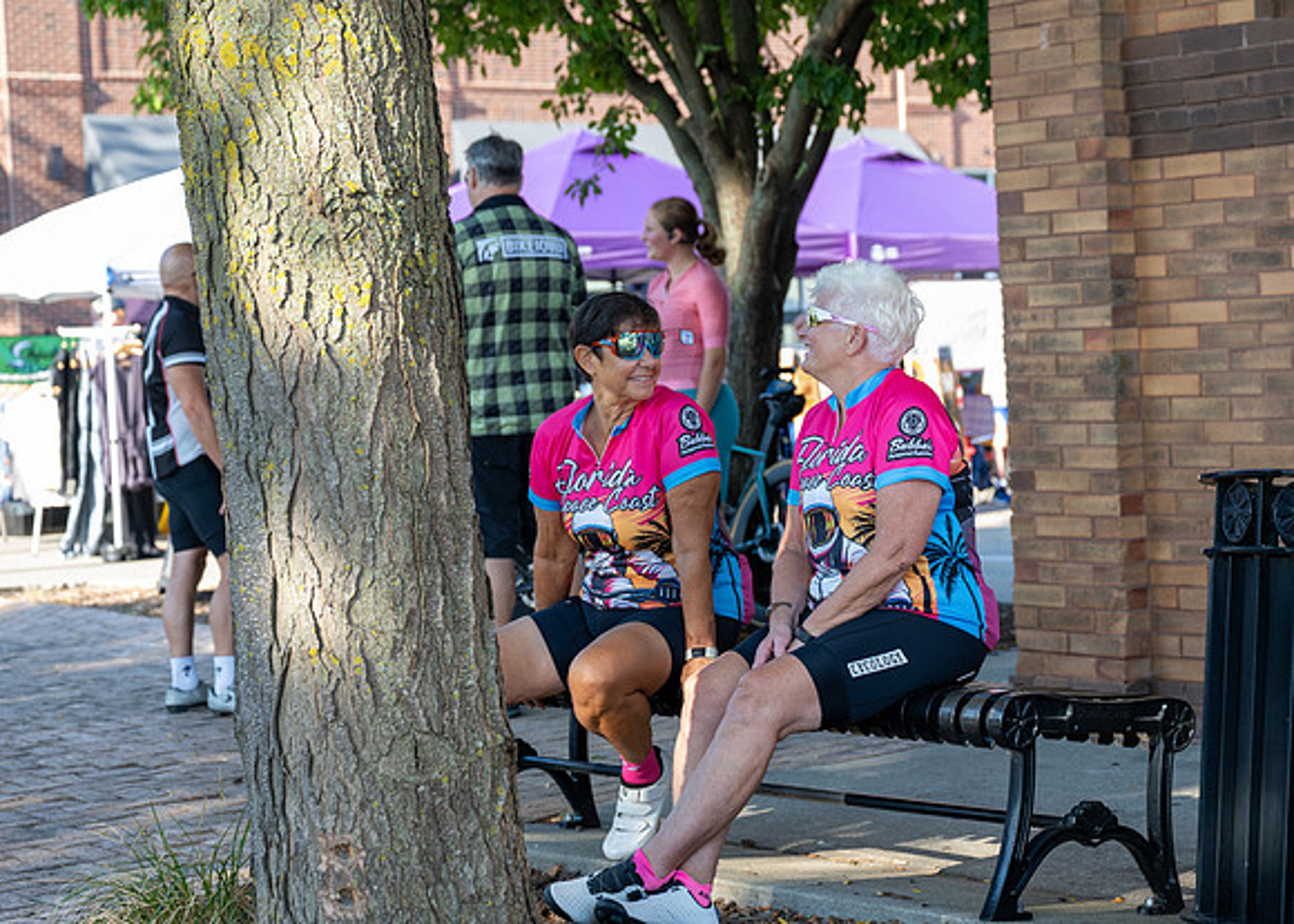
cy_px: 462
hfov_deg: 27.8
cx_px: 647
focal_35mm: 71
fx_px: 2614
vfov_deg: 20.0
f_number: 4
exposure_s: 1/200
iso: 200
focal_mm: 60
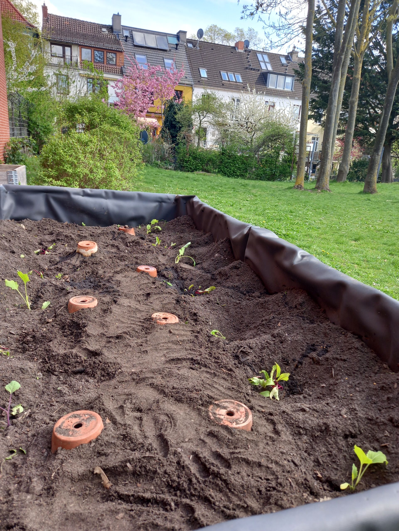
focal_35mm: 25
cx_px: 200
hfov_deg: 54.9
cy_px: 266
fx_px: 384
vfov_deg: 69.4
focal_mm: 4.6
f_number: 2
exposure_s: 1/120
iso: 40
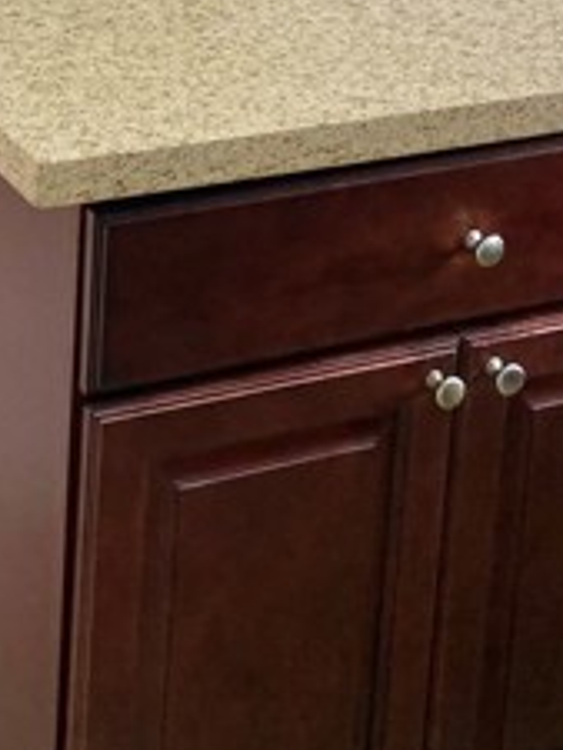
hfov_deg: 18.7
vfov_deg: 22.9
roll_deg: +0.2
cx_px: -137
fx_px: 1603
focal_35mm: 74
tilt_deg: -9.4
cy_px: -267
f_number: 1.8
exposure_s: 1/120
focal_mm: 4.25
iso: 100
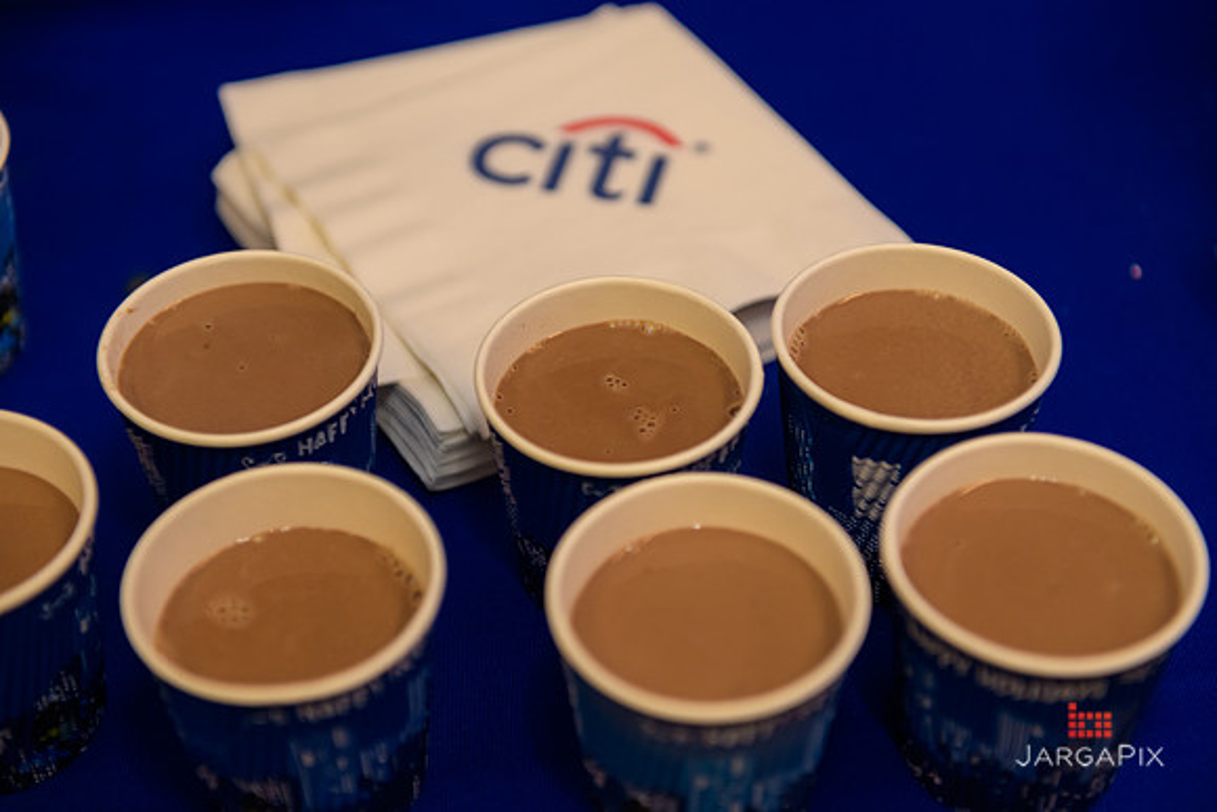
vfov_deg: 21.9
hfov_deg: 32.4
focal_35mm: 62
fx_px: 2096
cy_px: 406
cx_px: 608
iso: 800
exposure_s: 1/125
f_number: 3.2
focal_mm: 62
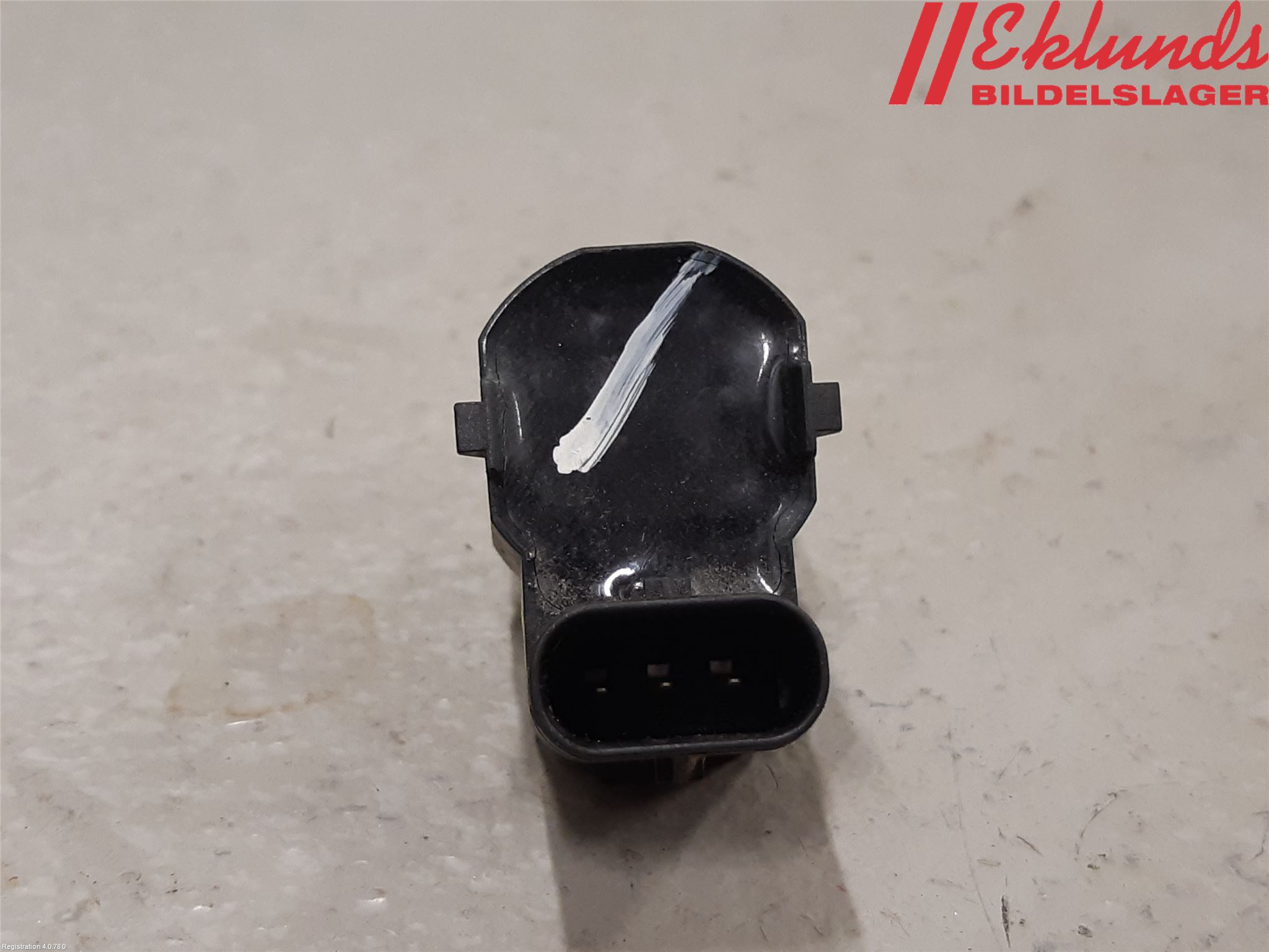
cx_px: 634
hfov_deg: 67.3
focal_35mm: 26
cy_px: 476
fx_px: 953
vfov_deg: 53.1
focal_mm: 3.93
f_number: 1.7
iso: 125
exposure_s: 1/50
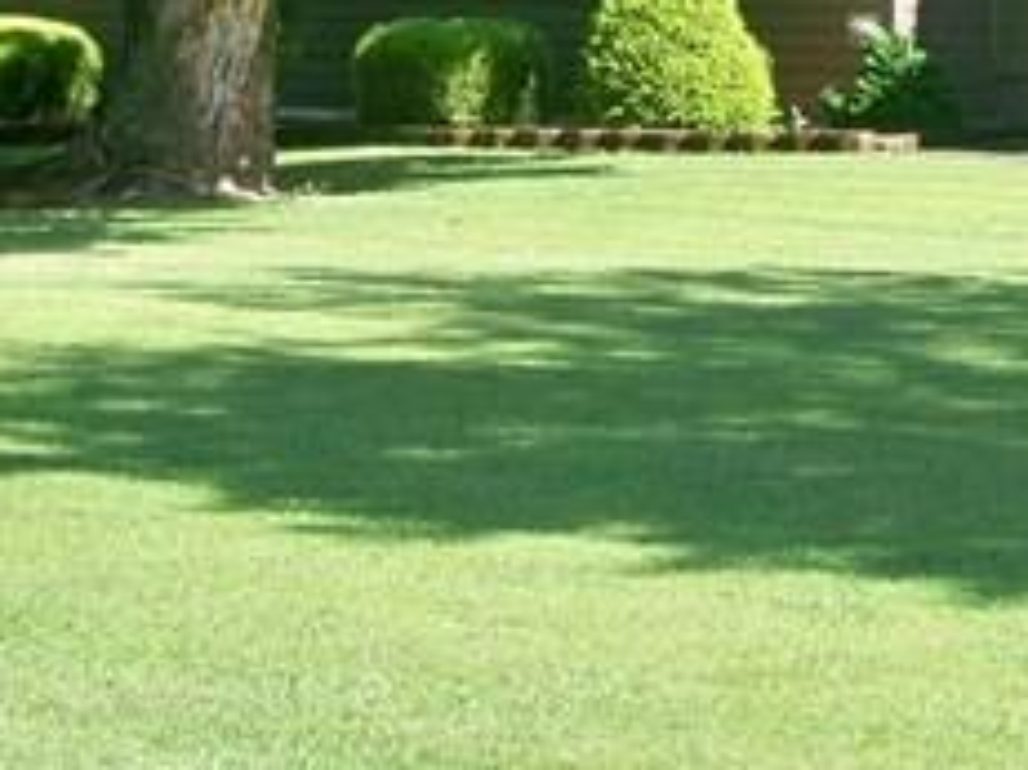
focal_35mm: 222
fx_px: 6589
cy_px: -191
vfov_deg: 6.6
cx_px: 1638
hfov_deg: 8.7
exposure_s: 1/250
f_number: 3.8
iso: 64
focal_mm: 8.8
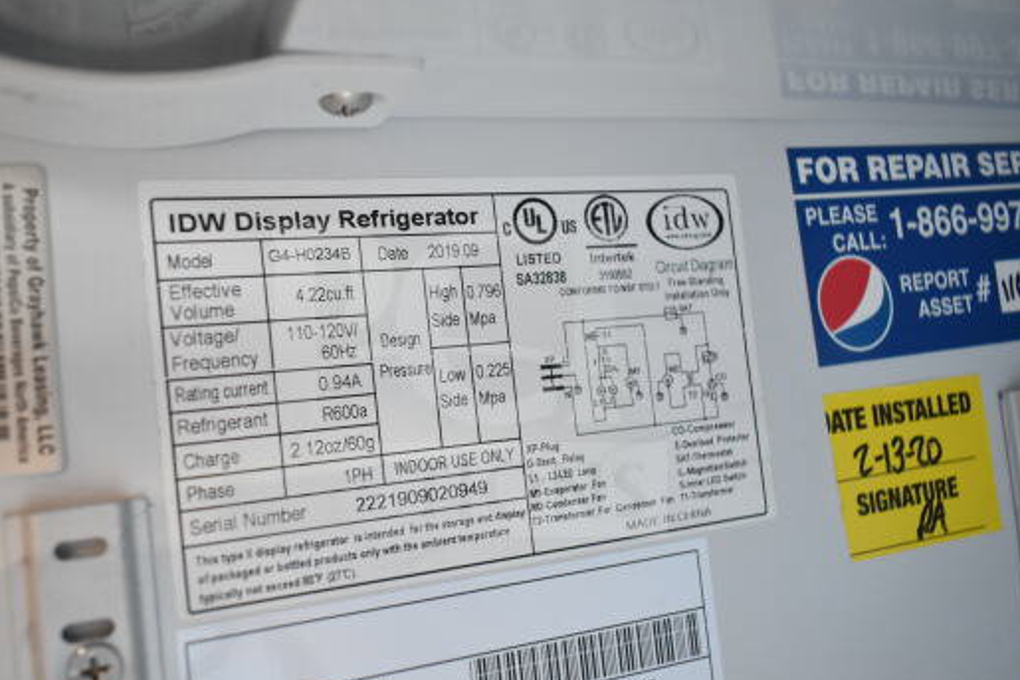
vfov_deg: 41.0
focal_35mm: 32
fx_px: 906
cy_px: 380
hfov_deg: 58.5
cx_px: 444
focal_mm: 18
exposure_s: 1/30
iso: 2000
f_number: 3.5
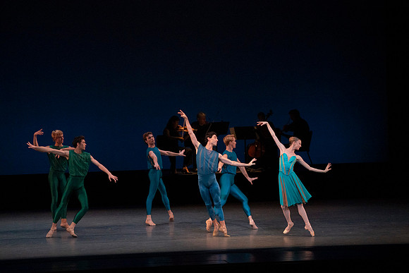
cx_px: 204
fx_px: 2102
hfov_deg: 11.1
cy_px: 136
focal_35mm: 185
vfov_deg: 7.4
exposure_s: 1/400
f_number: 7.1
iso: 8000
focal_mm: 185
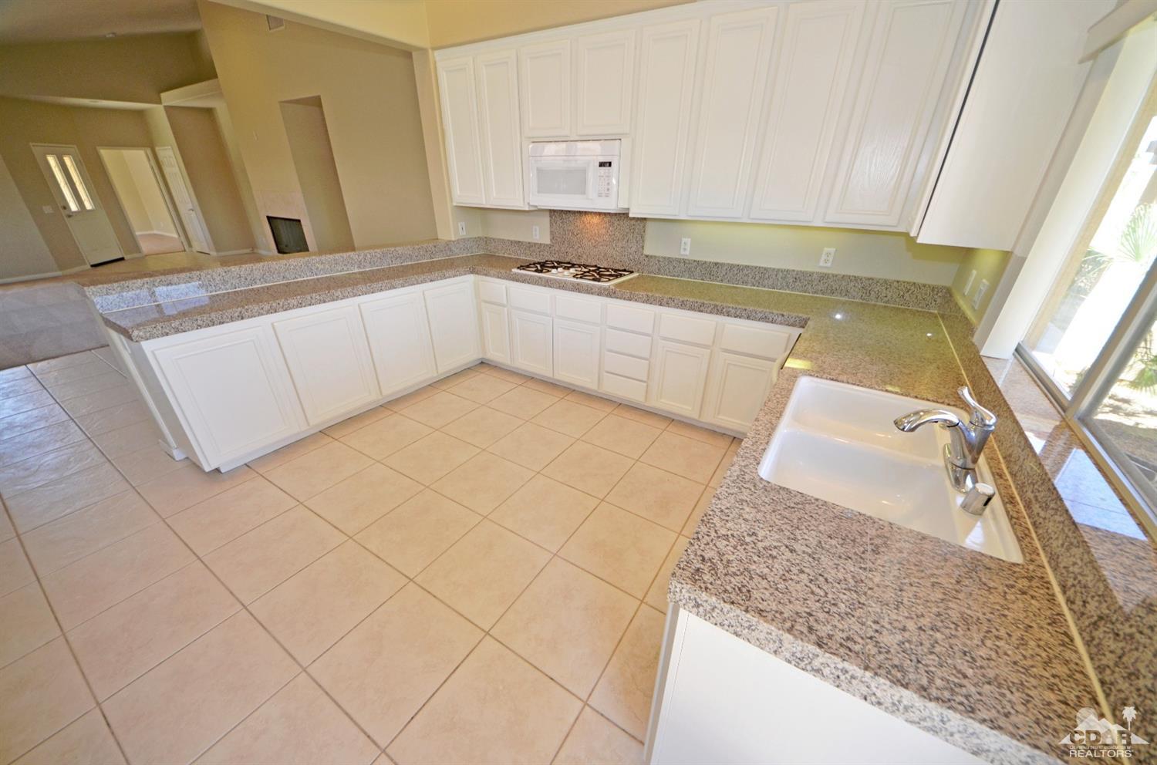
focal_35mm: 12
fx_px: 385
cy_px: 382
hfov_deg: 112.8
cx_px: 578
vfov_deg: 89.7
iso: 320
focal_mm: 8
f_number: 4.5
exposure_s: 1/60
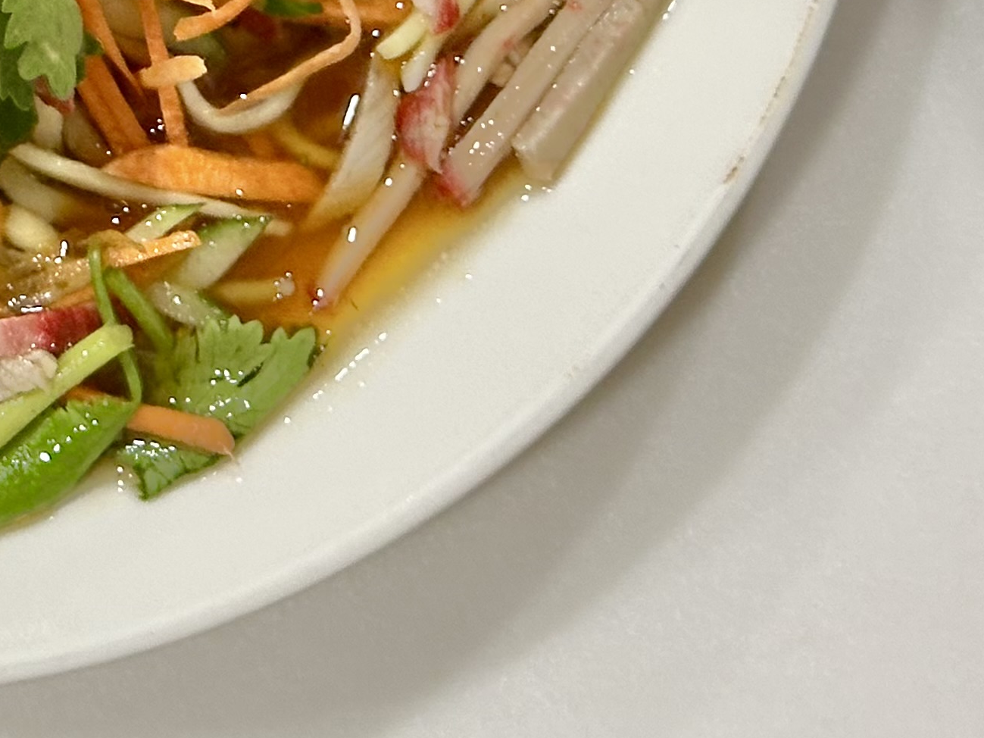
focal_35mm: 149
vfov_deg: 9.7
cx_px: -323
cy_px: -380
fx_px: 4235
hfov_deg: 12.8
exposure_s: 1/60
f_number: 1.78
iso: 200
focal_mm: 6.86
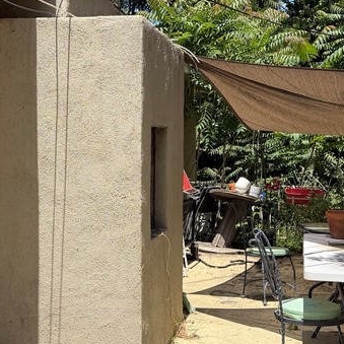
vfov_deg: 26.9
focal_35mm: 64
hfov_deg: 26.8
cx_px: 142
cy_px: 200
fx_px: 720
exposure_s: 1/3953
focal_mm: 6.76
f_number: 1.78
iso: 80
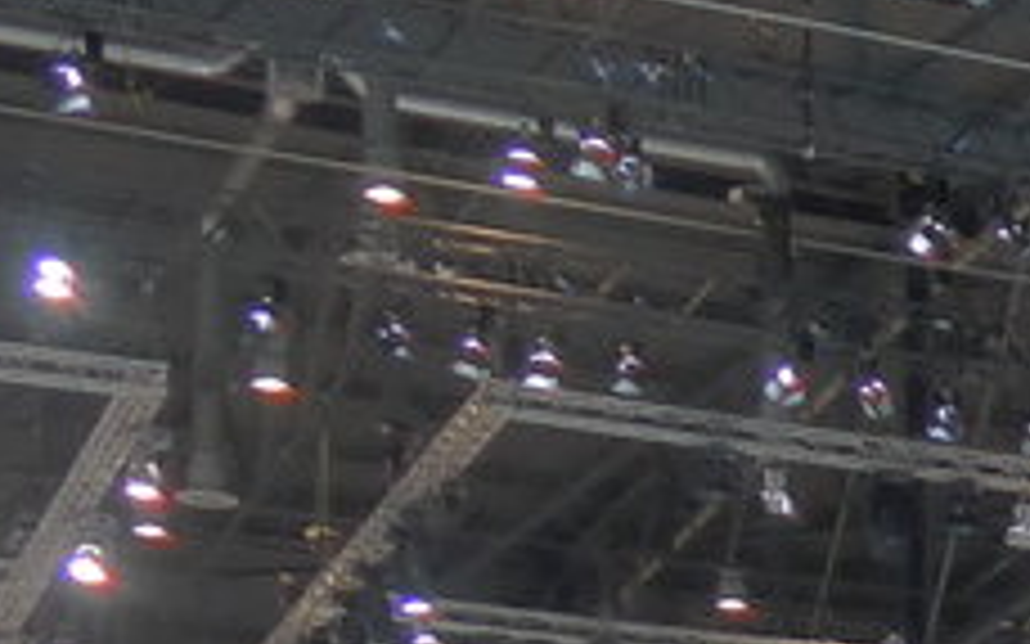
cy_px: 1603
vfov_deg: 7.5
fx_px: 4518
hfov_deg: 11.2
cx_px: 2325
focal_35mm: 161
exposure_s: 1/125
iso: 160
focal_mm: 6
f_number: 2
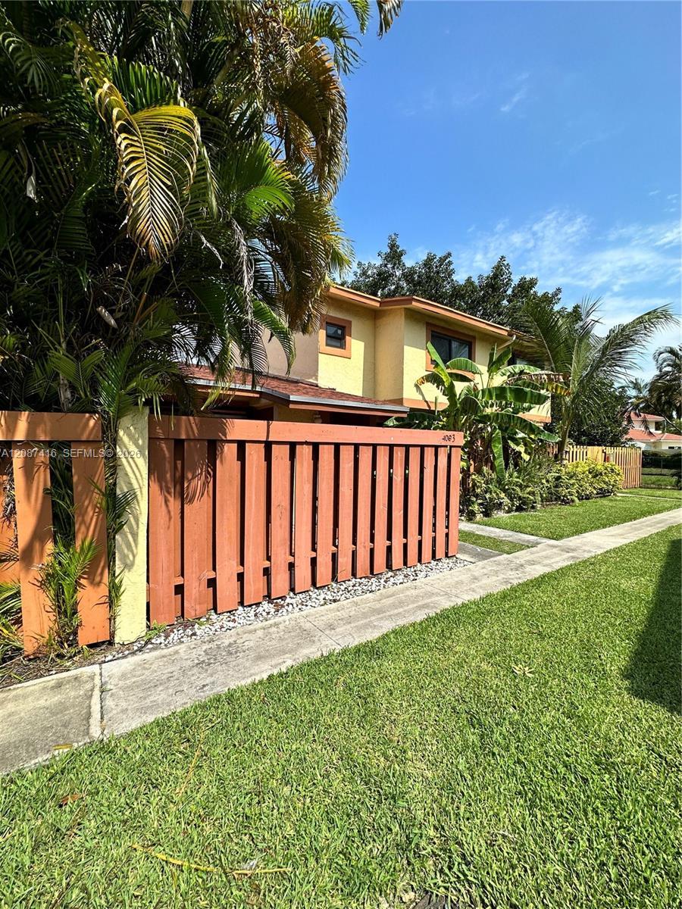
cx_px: 341
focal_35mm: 14
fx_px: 368
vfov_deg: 102.1
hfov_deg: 85.7
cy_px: 454
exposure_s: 1/2020
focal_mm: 2.22
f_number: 2.2
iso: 50
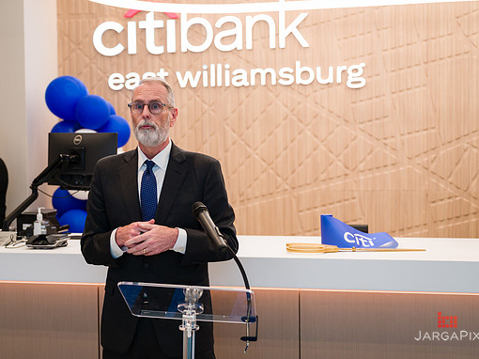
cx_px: 232
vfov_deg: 25.2
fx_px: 802
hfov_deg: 33.2
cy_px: 180
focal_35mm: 58
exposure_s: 1/200
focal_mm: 52
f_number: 3.2
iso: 400
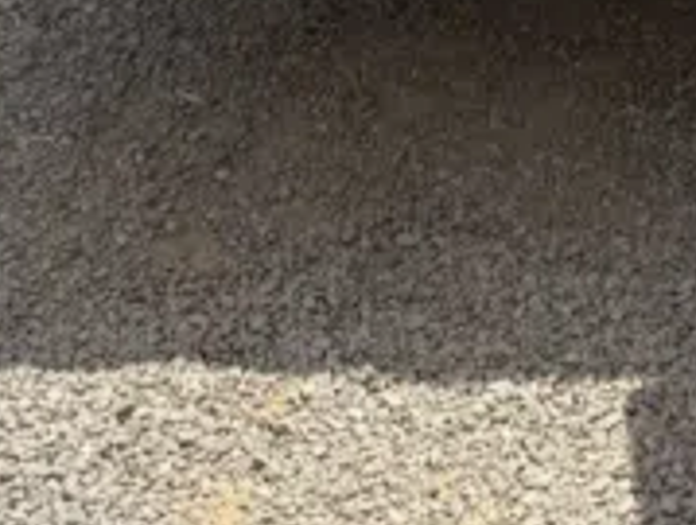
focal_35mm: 137
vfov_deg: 9.5
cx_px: 875
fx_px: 2760
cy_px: -774
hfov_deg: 13.9
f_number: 1.78
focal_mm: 6.76
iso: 80
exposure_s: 1/4975
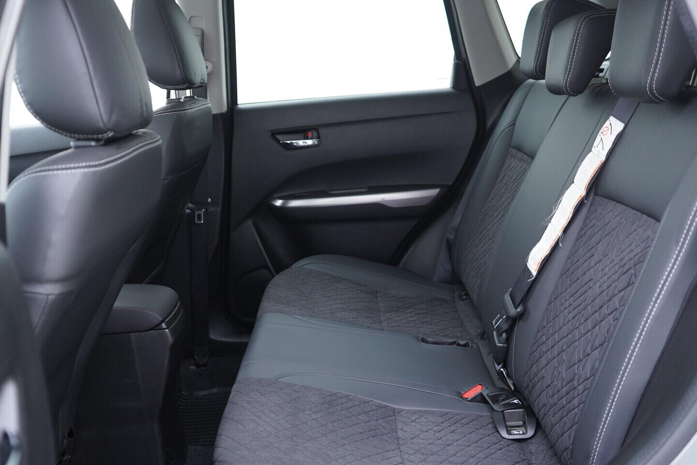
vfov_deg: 36.9
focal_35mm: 36
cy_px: 232
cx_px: 348
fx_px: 697
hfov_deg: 53.1
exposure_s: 1/40
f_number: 2.8
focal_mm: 24
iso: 500
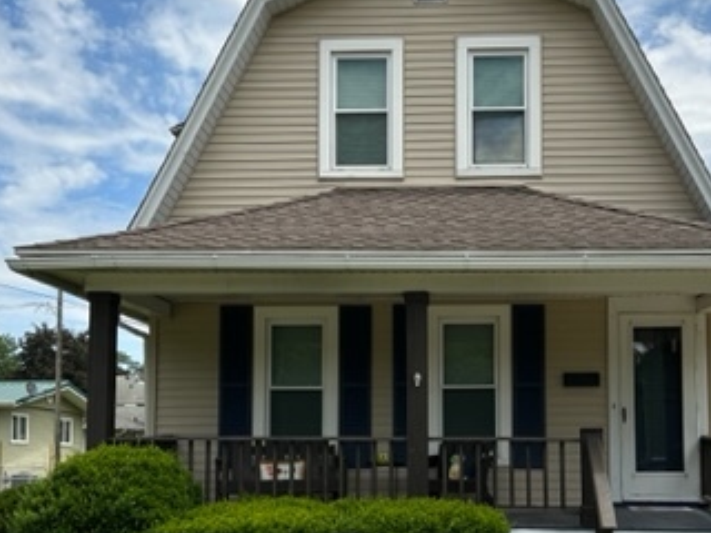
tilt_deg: +4.8
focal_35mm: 52
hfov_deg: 36.6
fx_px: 1068
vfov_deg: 27.7
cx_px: 449
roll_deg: -0.2
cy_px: 384
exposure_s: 1/4444
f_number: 1.5
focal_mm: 5.7
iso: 50
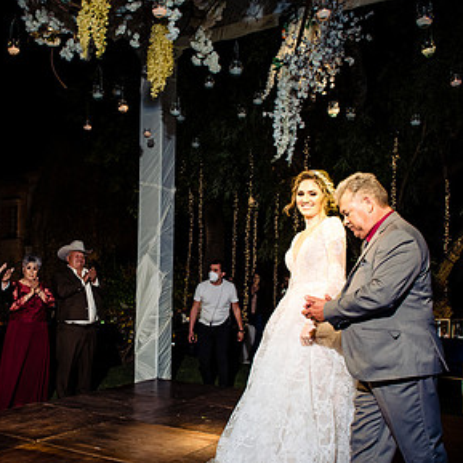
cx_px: 135
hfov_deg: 40.1
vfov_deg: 40.8
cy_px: 272
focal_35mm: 41
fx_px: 620
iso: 1600
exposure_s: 1/160
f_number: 8
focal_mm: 24
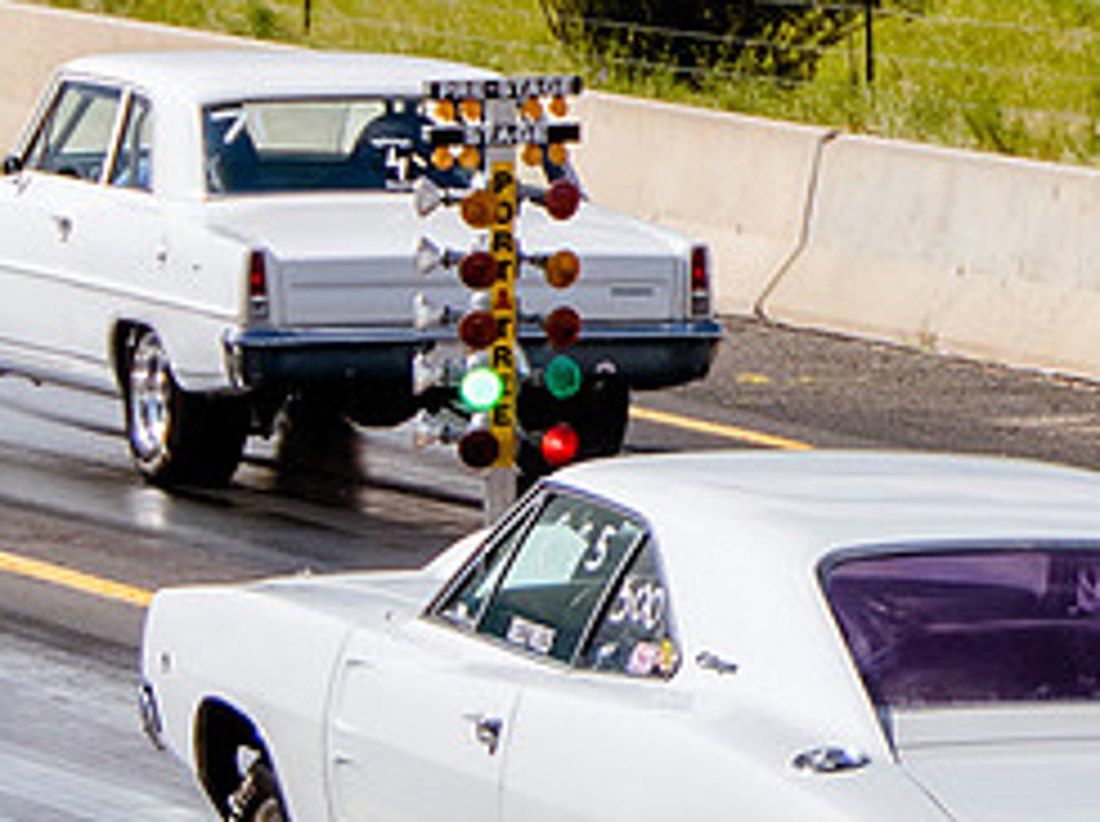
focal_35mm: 413
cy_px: -92
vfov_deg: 3.6
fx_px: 13105
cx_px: 1902
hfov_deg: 4.8
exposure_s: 1/1250
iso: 250
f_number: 6.3
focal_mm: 65
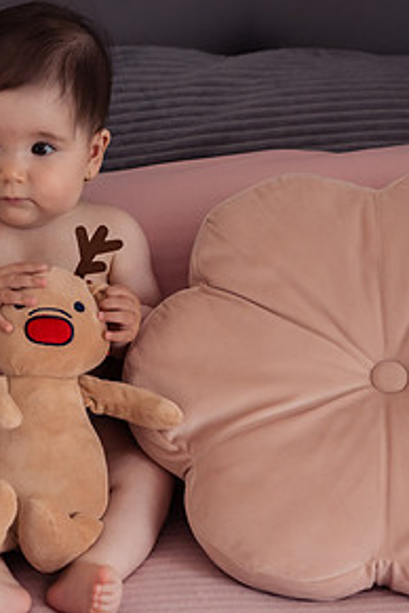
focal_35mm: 102
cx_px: 46
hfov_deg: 13.3
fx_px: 1738
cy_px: 294
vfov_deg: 20.0
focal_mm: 48
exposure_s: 1/250
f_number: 3.2
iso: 800
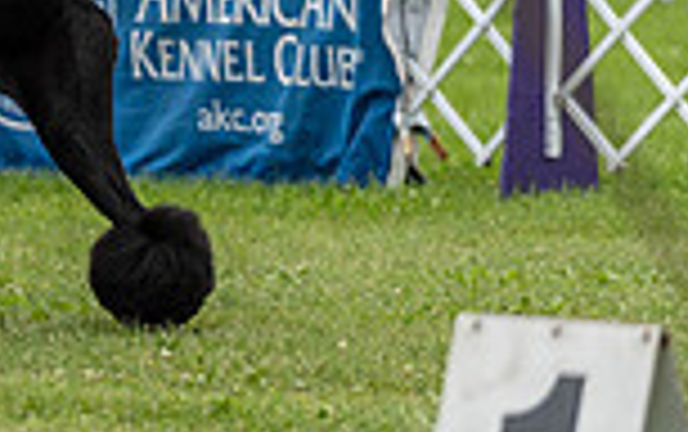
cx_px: -184
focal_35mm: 719
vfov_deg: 1.8
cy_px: -281
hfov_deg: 2.9
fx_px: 13496
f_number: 4
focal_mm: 186
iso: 320
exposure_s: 1/1000
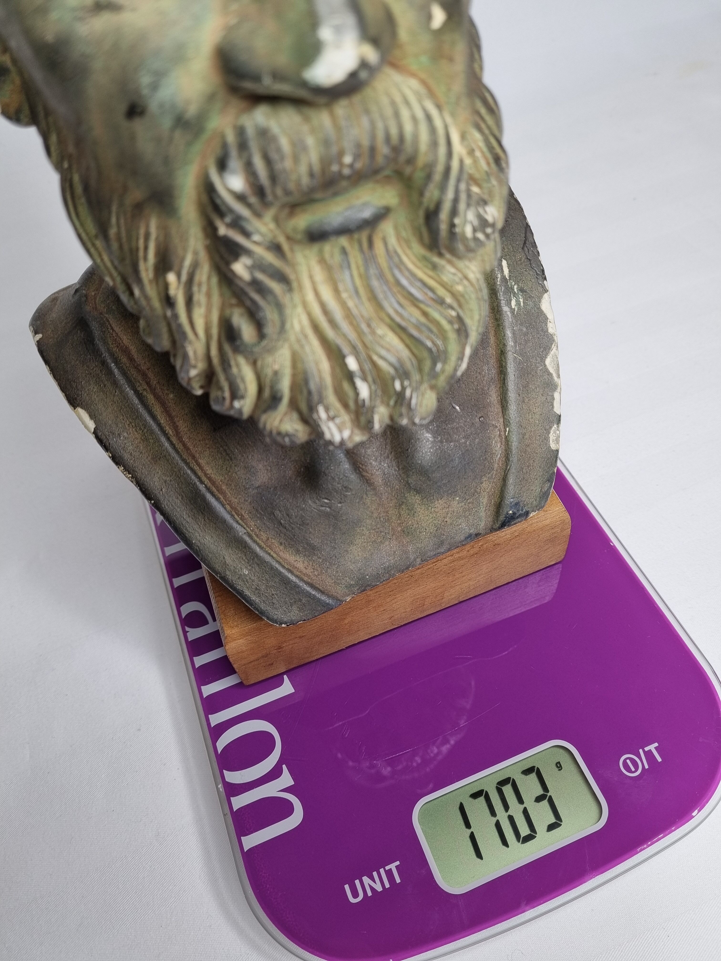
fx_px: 722
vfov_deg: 67.3
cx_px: 360
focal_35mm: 26
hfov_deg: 53.1
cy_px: 480
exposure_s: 1/116
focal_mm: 5.4
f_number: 1.8
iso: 50
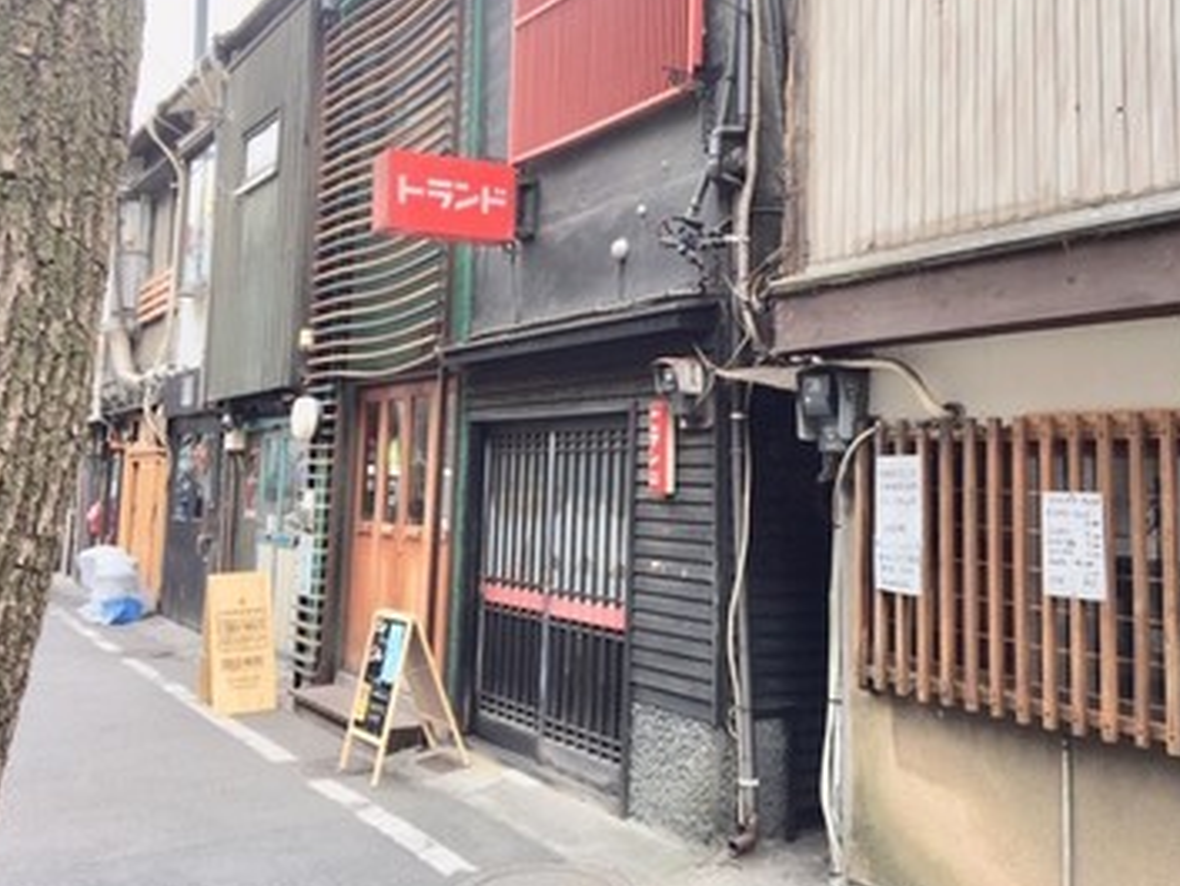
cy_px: 351
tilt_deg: +5.7
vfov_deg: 38.5
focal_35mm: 37
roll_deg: -2.4
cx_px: 665
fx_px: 1262
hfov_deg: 50.0
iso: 25
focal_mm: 4.15
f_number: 2.2
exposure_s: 1/120
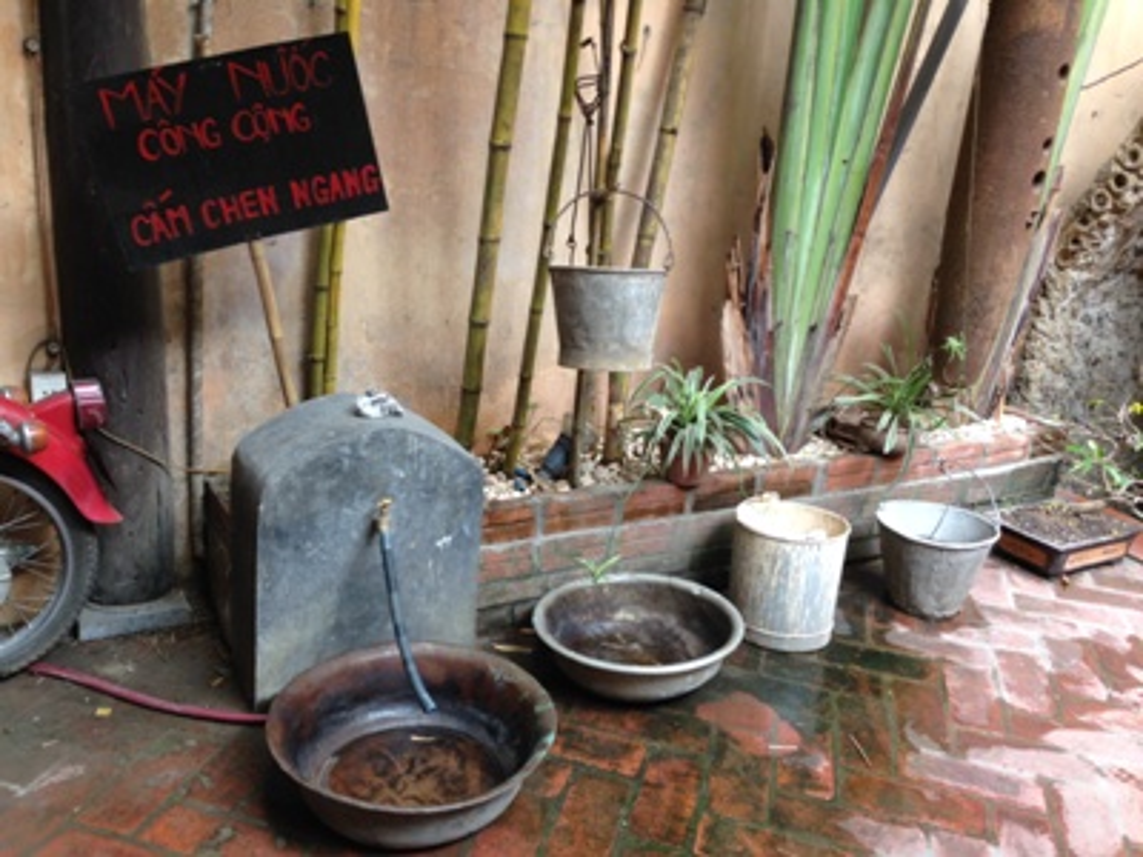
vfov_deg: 42.9
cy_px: 428
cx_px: 572
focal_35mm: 33
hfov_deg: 55.4
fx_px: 1090
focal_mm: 4.12
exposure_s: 1/24
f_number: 2.4
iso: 50
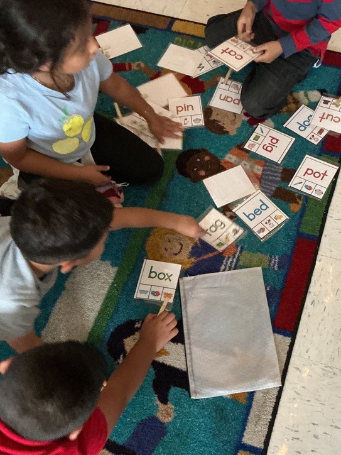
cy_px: 268
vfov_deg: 45.6
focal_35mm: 41
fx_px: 539
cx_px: 230
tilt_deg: -64.1
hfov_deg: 34.8
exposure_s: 1/30
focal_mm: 3
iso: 400
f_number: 1.8
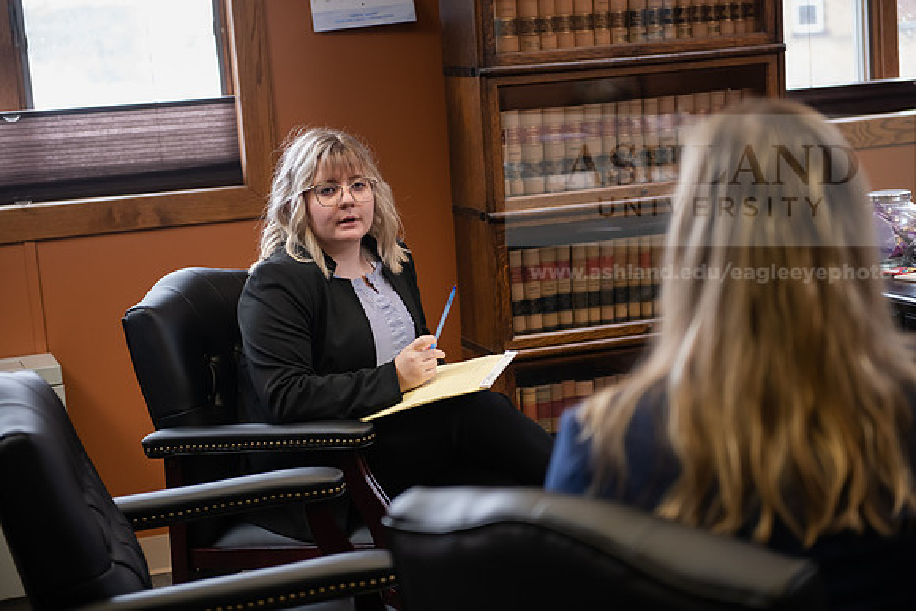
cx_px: 458
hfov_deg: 28.8
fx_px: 1781
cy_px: 306
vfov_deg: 19.5
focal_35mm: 70
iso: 1000
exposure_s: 1/160
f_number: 3.2
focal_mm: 70
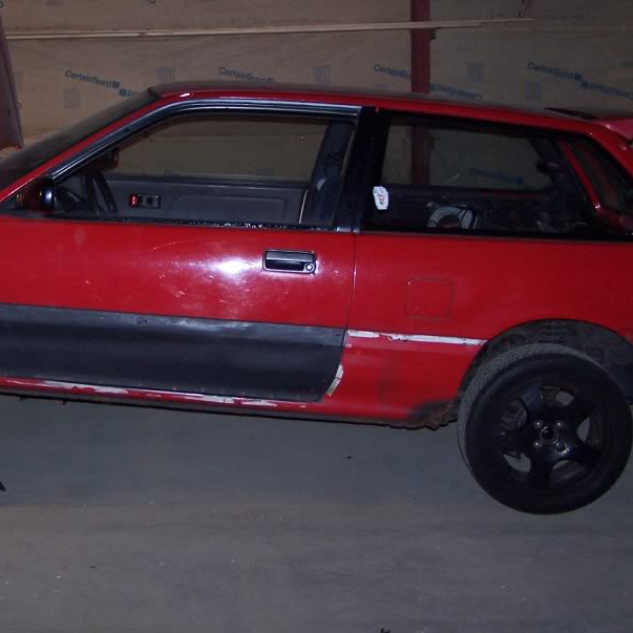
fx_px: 1179
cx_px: 155
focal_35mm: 57
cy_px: 252
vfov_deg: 30.0
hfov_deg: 29.6
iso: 140
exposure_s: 1/60
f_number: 2.8
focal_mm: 6.3
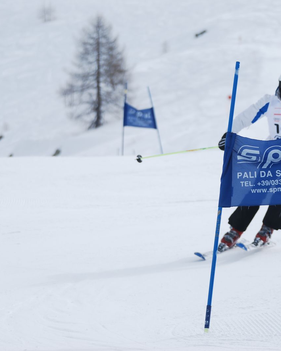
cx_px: 203
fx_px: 3294
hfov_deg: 4.9
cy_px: 176
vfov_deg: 6.1
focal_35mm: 317
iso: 100
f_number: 5
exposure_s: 1/1250
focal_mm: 150
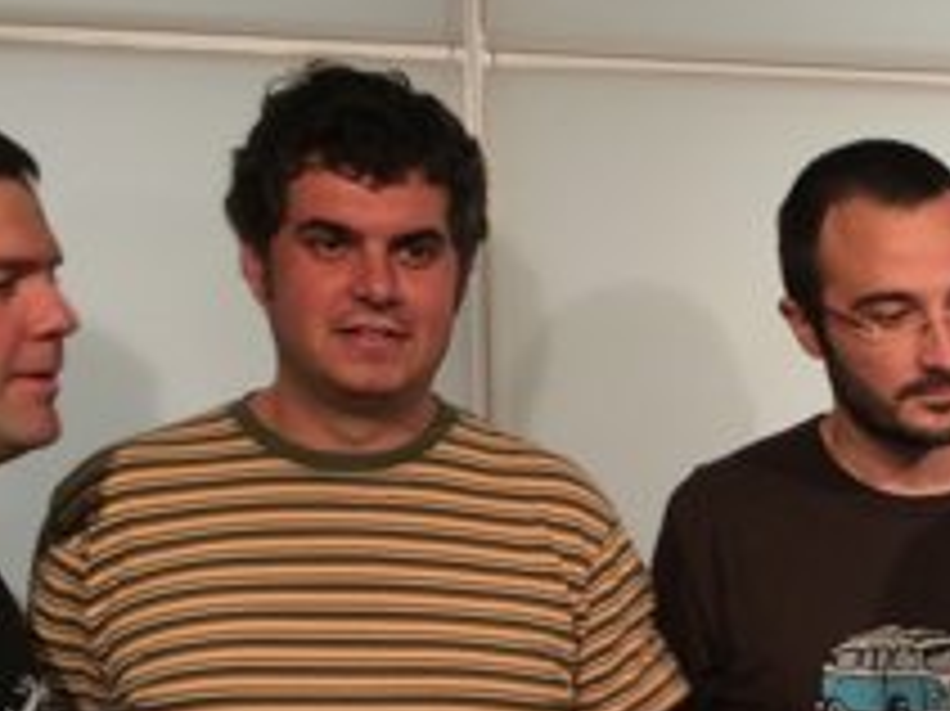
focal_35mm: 95
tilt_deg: -3.1
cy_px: 752
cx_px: 1112
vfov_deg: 15.2
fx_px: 2606
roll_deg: +0.1
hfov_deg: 19.6
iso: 40
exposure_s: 1/33
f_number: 2.2
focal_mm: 4.15
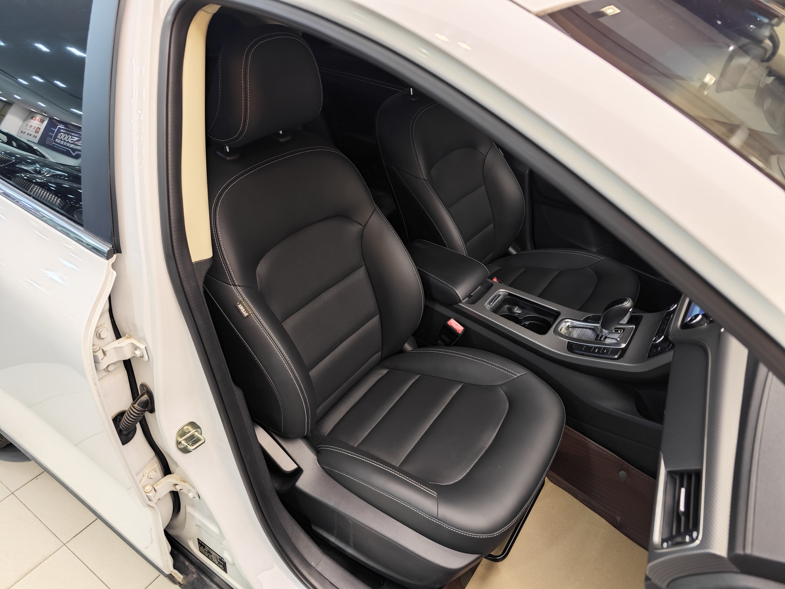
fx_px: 522
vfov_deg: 58.9
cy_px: 294
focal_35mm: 23
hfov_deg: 73.9
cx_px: 392
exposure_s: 1/38.1
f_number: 1.9
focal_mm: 8.7
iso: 640
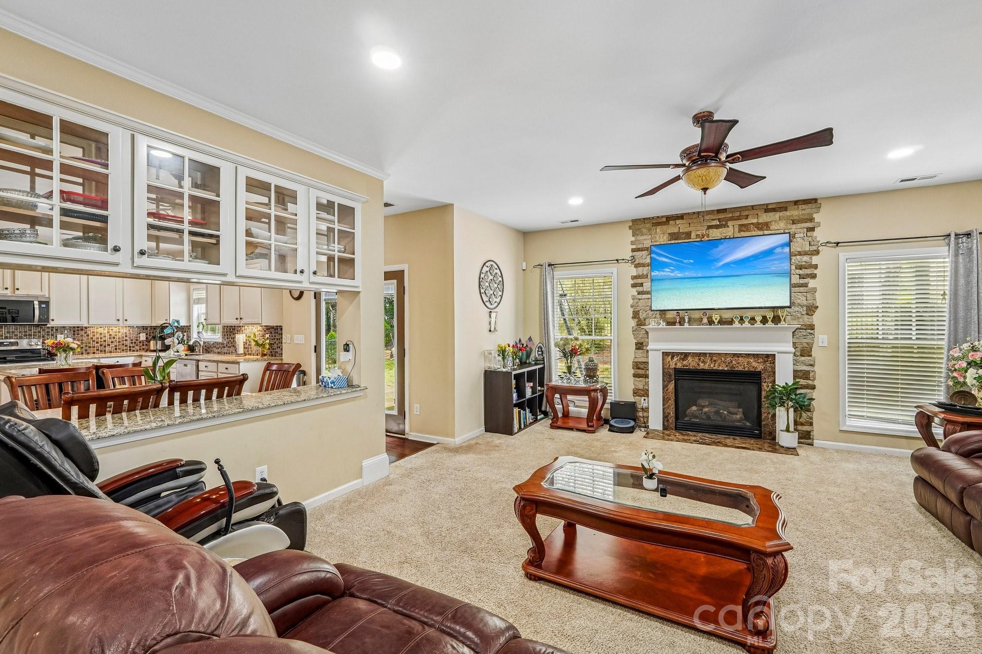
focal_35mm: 15
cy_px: 327
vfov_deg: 77.3
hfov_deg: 100.4
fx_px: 409
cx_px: 491
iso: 400
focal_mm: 10
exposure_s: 1/6
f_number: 8
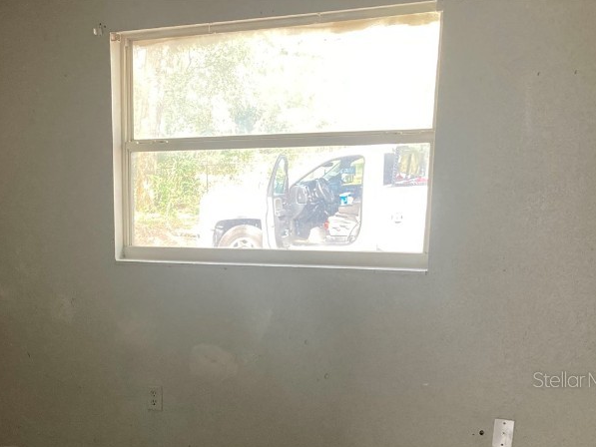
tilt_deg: -16.1
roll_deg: +0.8
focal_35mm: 48
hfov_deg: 38.1
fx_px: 827
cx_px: 116
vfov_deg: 29.3
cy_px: 379
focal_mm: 3.99
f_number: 1.8
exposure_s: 1/60
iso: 250
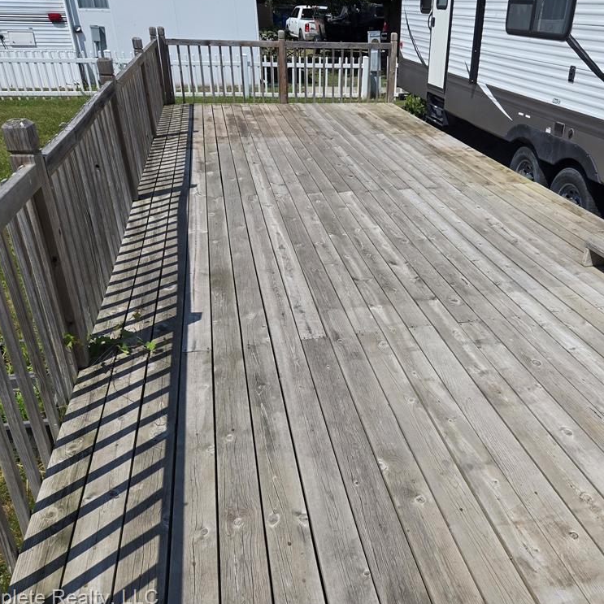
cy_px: 300
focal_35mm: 28
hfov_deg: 56.7
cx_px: 371
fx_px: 553
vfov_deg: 57.3
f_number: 1.8
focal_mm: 5.4
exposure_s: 1/2921
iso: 25
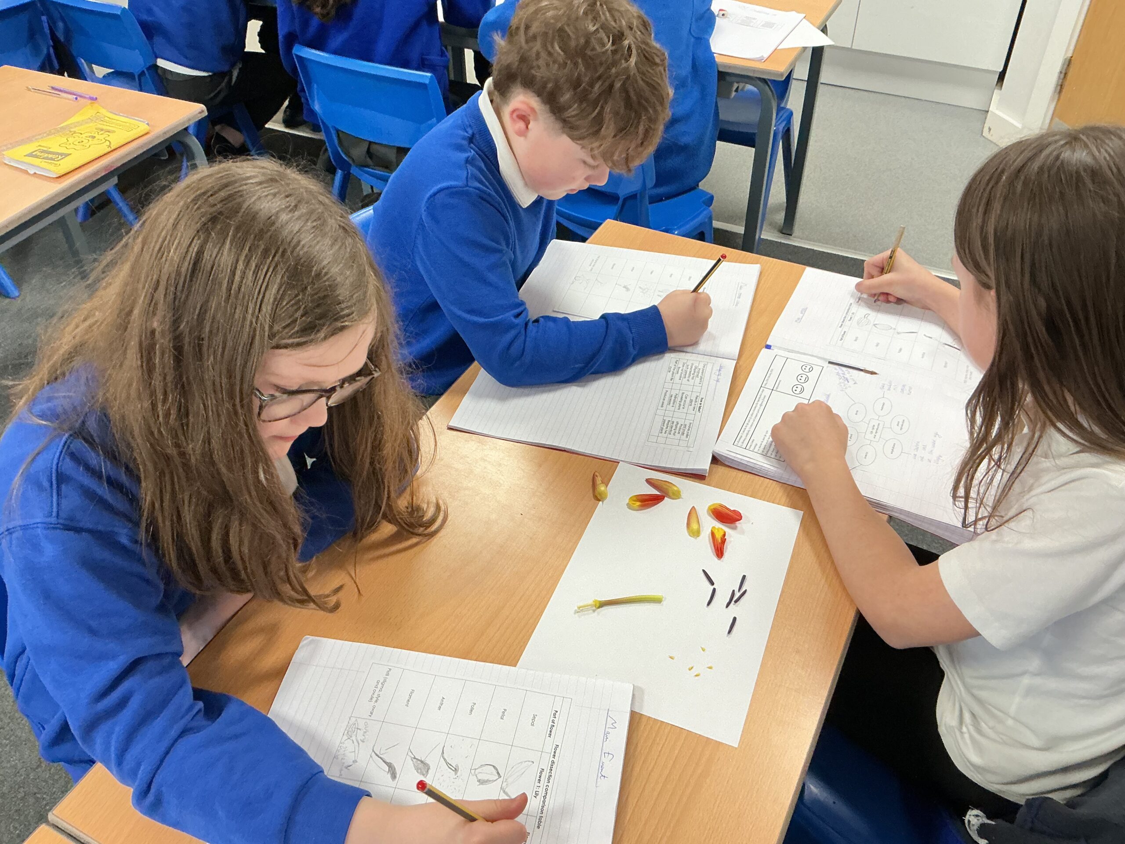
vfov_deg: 48.2
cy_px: 422
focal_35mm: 29
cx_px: 562
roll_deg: +1.3
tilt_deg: -41.1
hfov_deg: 61.7
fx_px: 942
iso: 125
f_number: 1.8
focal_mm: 3
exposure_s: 1/60
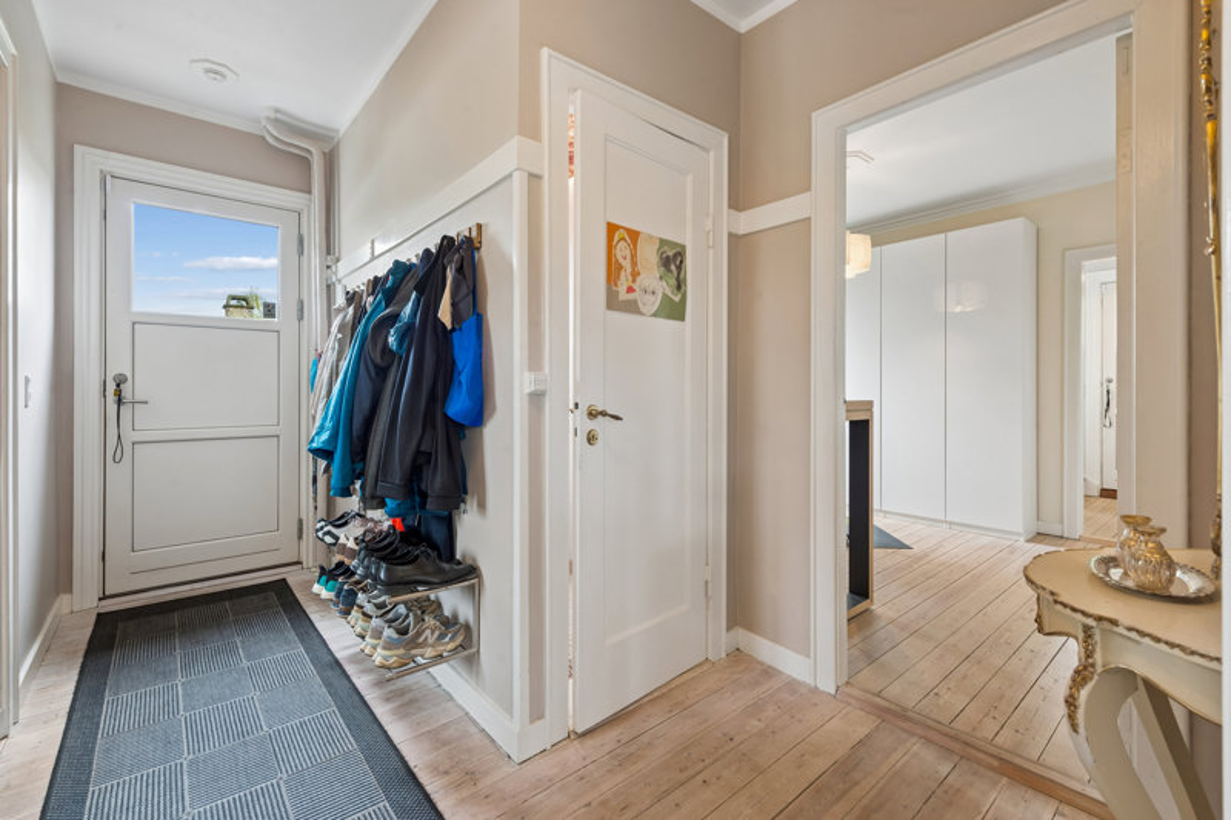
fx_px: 547
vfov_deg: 73.7
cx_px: 616
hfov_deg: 96.7
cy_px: 410
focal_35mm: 16
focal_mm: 16
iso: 200
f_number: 10
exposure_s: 1/4
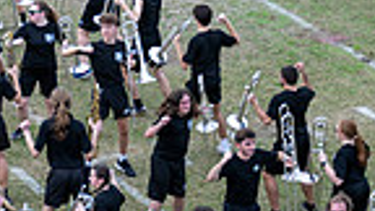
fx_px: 2426
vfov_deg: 5.0
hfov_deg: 8.6
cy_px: 61
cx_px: -232
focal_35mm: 244
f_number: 2.8
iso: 250
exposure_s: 1/1250
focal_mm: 58
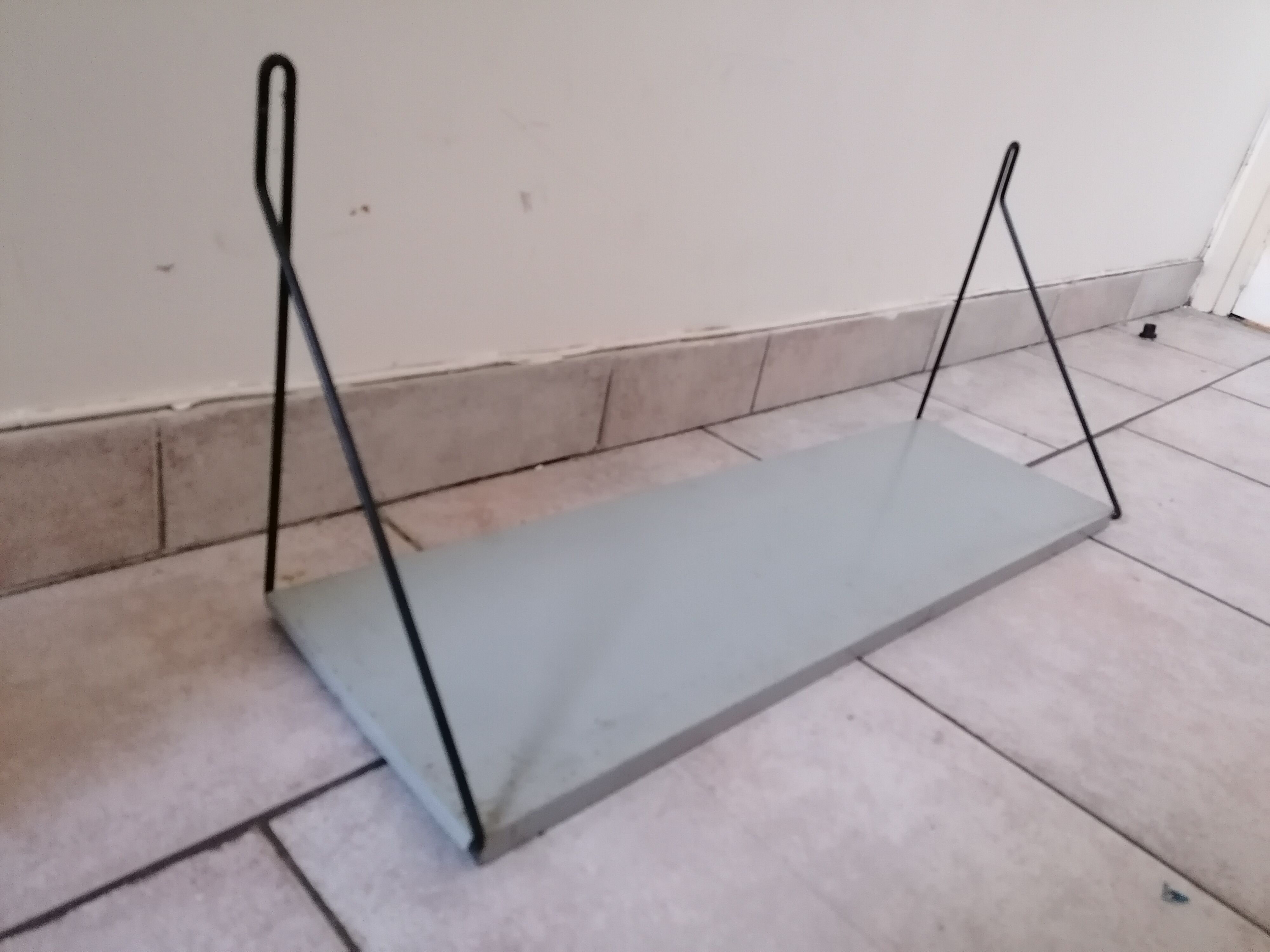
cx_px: 635
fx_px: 991
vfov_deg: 51.4
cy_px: 476
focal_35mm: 27
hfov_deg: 65.3
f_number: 1.8
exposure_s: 1/16.7
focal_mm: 4.75
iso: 640
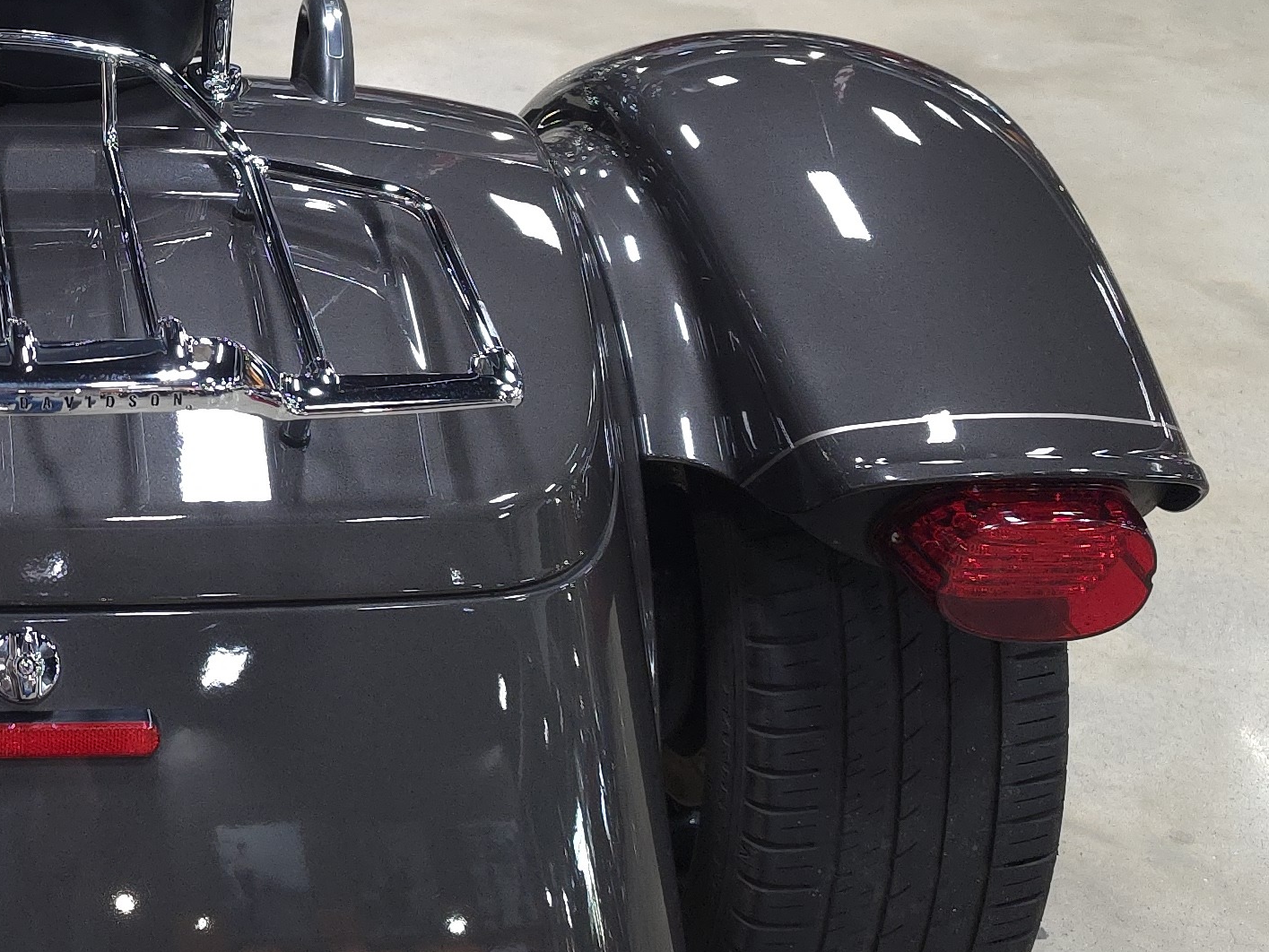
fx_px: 2383
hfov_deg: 27.1
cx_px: -164
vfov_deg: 22.4
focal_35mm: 65
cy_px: 243
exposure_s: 1/60
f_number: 1.4
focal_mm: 6.5
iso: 200
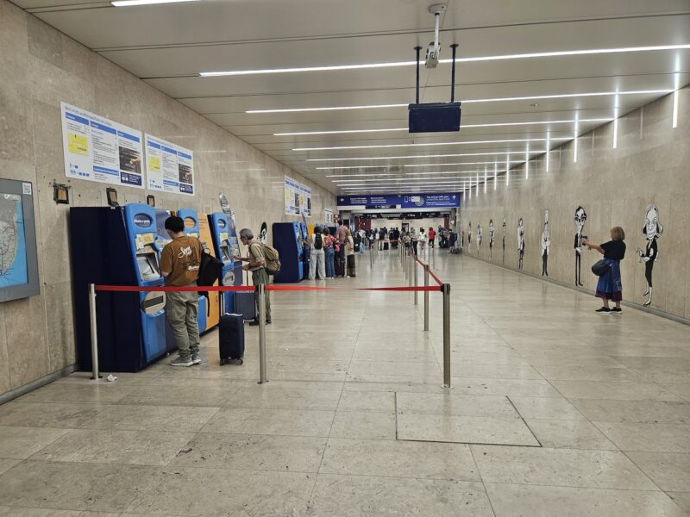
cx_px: 345
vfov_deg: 58.9
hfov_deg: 73.9
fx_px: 458
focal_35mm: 23
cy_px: 258
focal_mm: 5.4
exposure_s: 1/190
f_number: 1.8
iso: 160
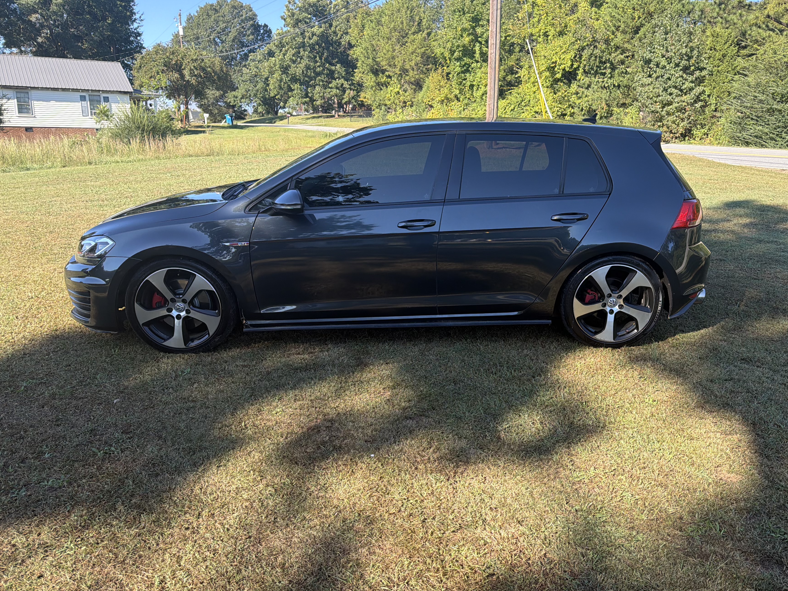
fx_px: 637
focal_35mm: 28
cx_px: 440
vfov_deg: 49.7
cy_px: 278
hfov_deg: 63.3
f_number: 1.78
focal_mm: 6.76
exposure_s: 1/920
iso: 80
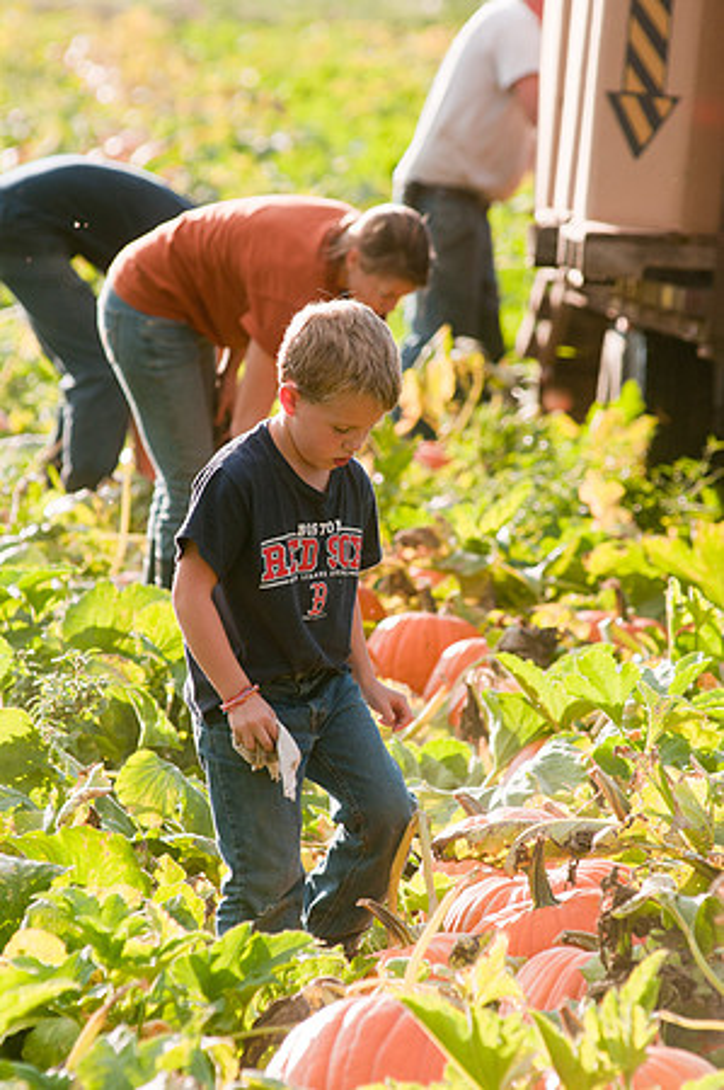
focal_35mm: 300
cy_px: 545
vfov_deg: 6.9
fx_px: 9070
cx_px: 362
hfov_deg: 4.6
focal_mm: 200
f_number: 5.6
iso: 200
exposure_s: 1/500
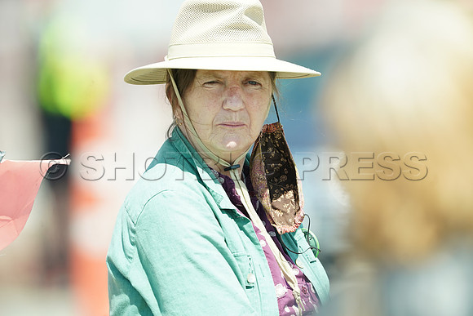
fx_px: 11039
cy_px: 158
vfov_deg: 1.6
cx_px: 236
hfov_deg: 2.5
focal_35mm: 840
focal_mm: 840
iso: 250
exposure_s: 1/320
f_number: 6.3
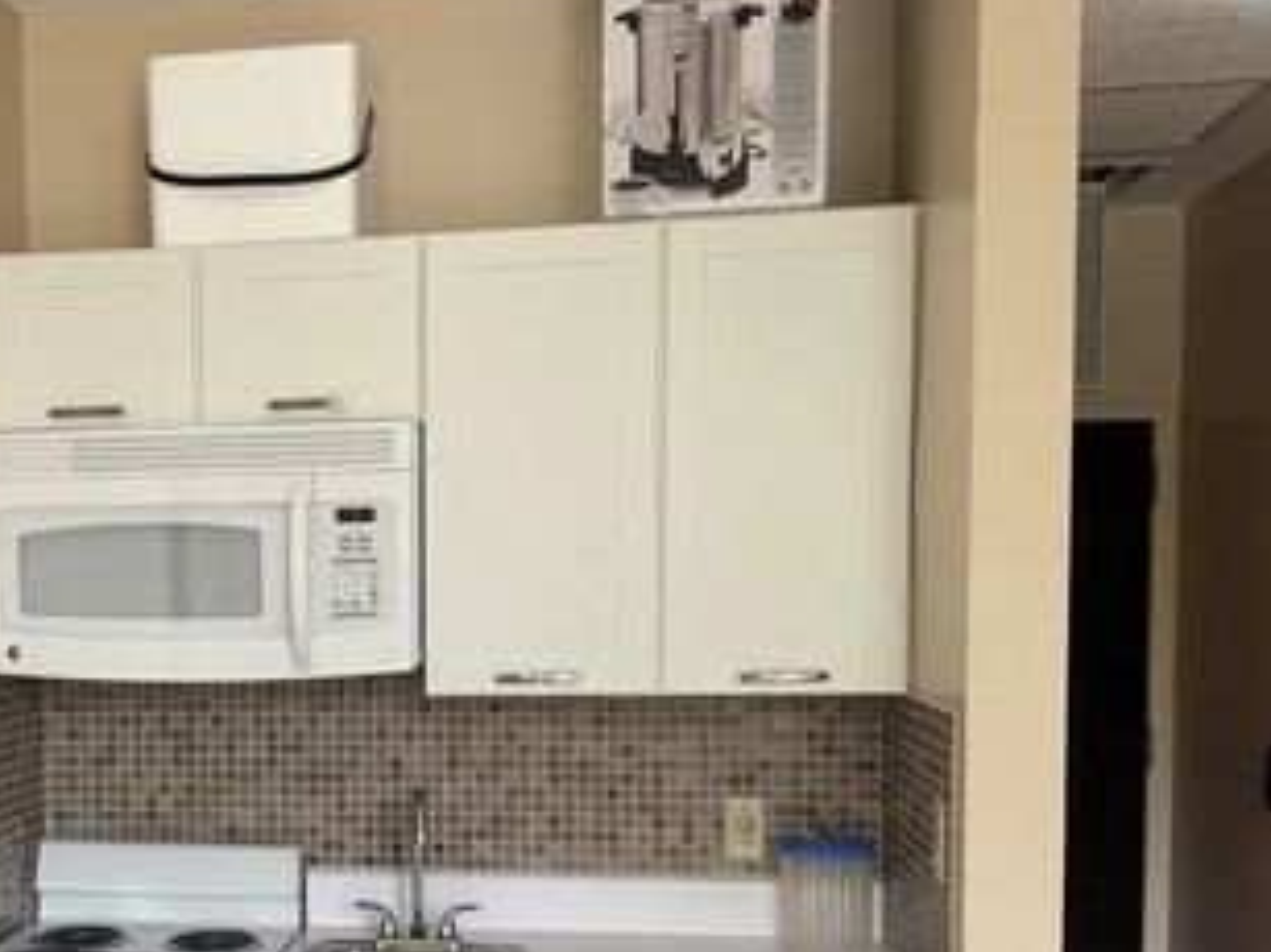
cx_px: 244
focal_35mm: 50
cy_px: 712
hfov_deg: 36.8
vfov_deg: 28.7
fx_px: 1835
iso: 64
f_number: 1.78
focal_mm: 6.76
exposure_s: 1/178
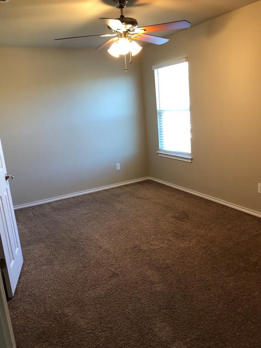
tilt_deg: -14.2
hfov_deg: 48.2
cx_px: 132
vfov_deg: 61.7
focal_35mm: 29
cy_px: 177
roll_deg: +6.1
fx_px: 292
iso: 40
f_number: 1.8
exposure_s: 1/17
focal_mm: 3.99
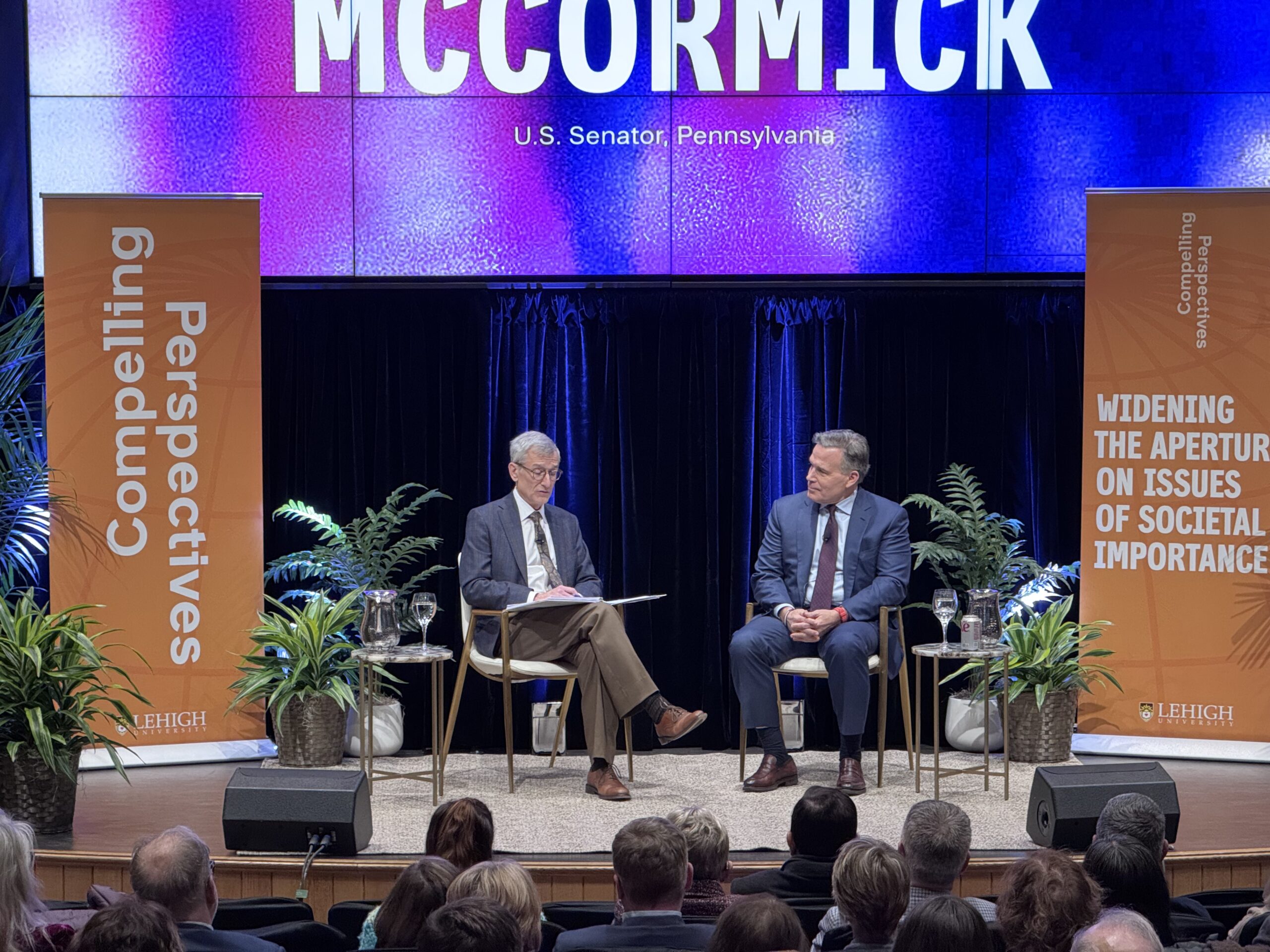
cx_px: 635
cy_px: 476
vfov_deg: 12.3
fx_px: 4403
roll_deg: -0.3
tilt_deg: -3.4
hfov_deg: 16.4
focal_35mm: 120
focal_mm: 15.66
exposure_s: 1/60
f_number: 2.8
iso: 500
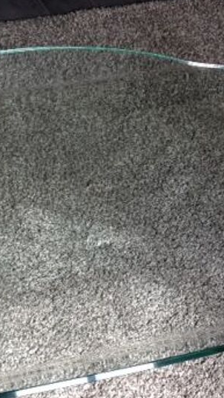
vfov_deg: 29.5
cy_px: 273
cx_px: 30
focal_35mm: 71
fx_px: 750
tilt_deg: -51.4
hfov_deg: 16.8
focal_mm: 4.28
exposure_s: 1/60
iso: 50
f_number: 2.4
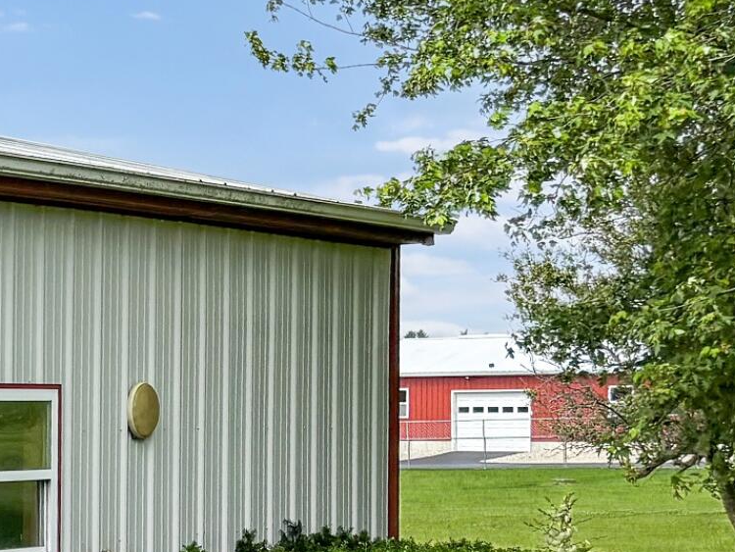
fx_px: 2209
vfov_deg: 13.6
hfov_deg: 16.1
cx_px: -572
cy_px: 774
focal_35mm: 104
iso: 50
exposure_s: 1/3700
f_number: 1.6
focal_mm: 5.96
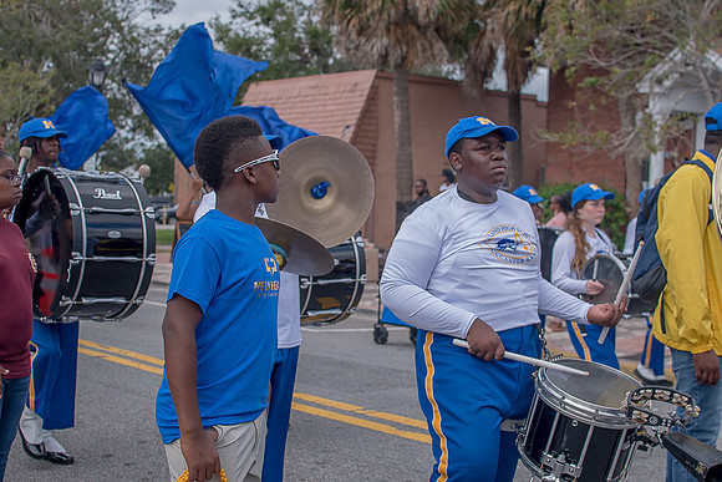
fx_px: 1043
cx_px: 361
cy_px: 241
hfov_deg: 38.2
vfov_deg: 26.0
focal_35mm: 52
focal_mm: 35
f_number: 4
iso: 100
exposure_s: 1/500
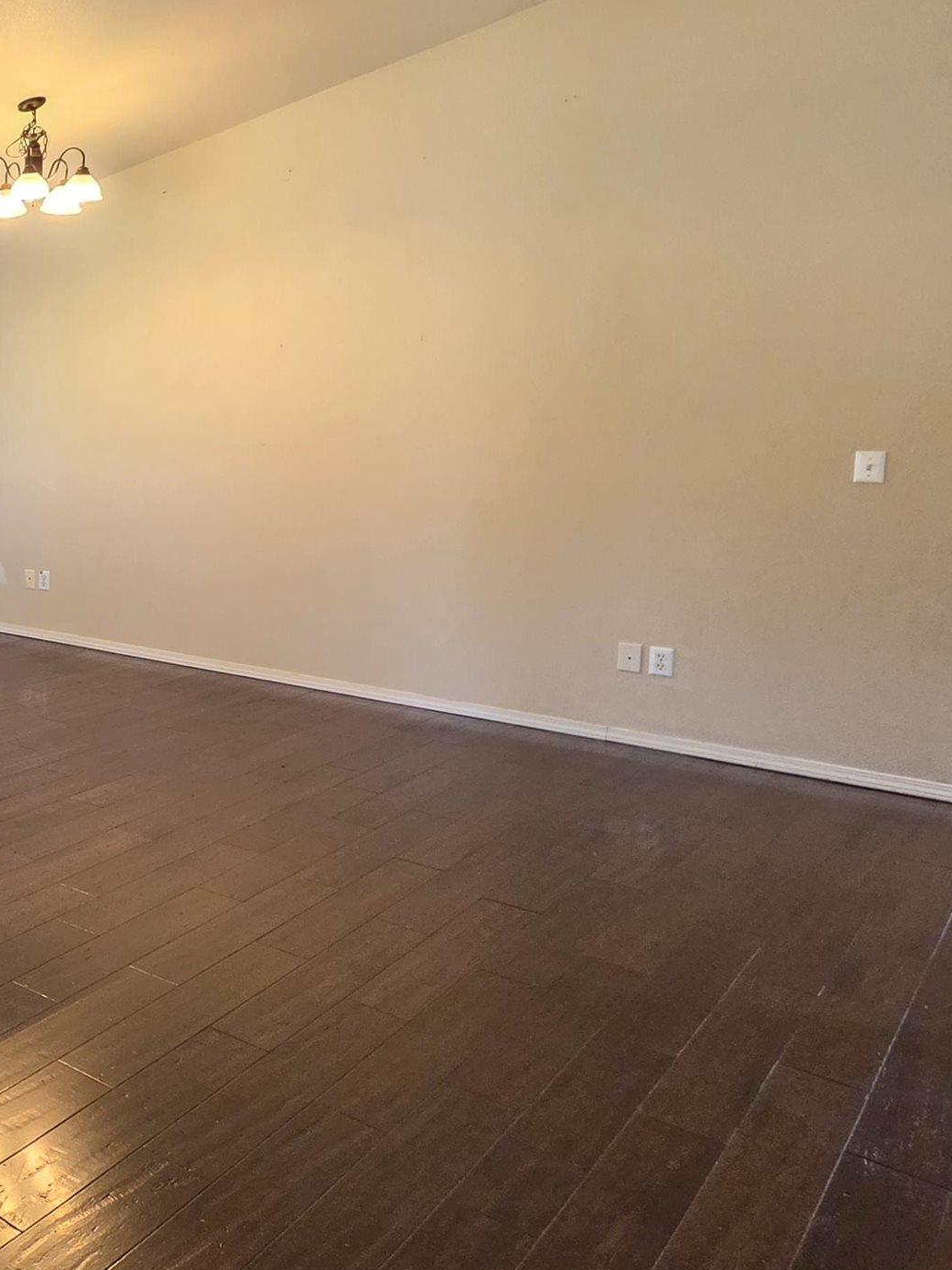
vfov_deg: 61.1
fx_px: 1063
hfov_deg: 30.6
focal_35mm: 29
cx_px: -422
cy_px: 501
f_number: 1.9
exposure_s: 1/120
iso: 200
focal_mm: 2.2
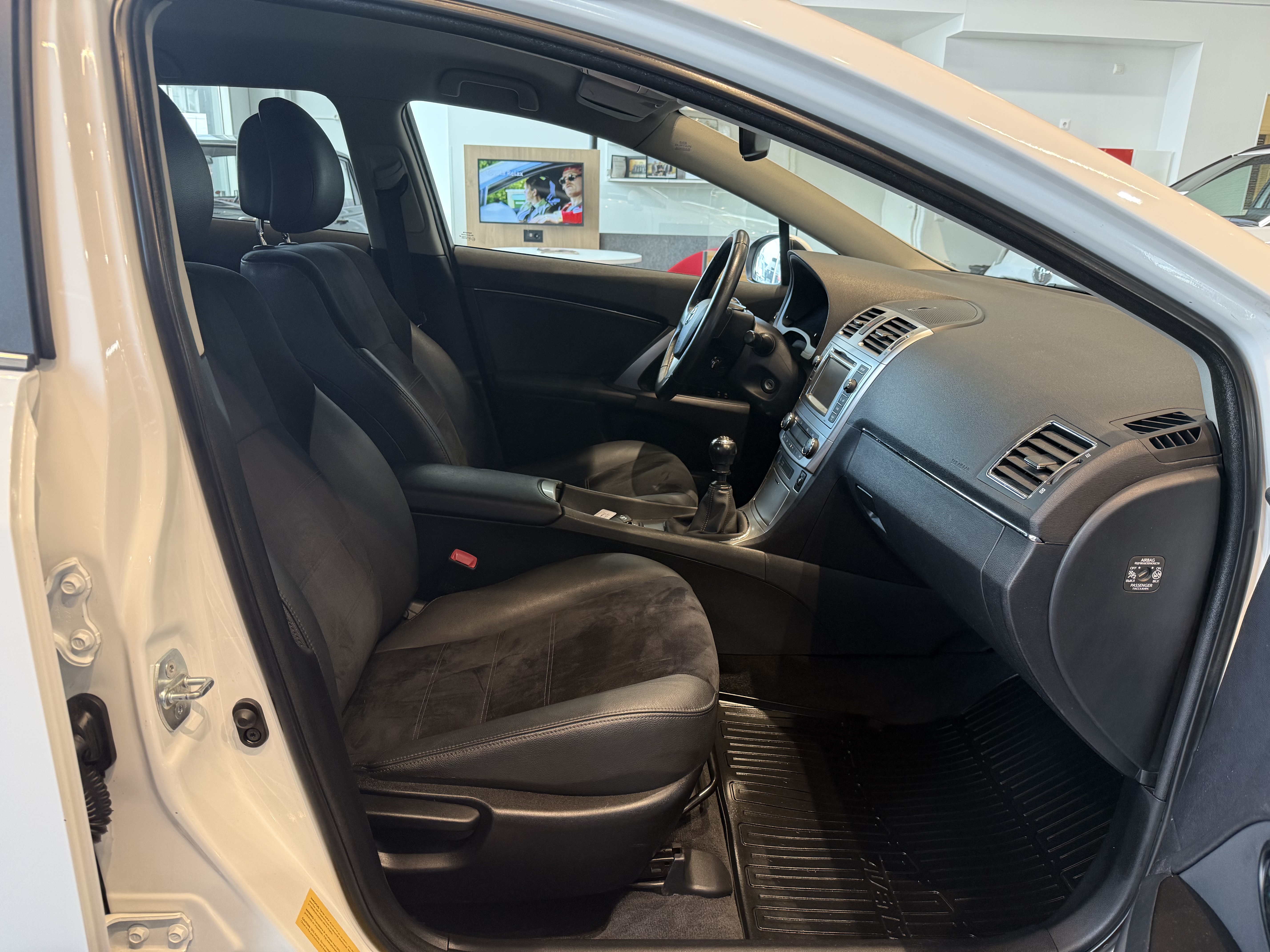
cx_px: 635
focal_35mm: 24
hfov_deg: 71.6
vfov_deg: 56.8
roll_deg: -2.6
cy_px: 476
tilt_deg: -18.2
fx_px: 881
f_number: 1.78
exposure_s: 1/100
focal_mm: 6.76
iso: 200
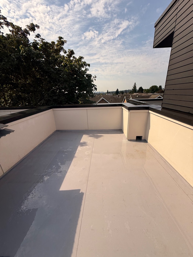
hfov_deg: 85.7
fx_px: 104
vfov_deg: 102.1
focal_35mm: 14
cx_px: 96
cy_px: 128
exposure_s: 1/1001
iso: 20
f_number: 2.2
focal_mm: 2.22
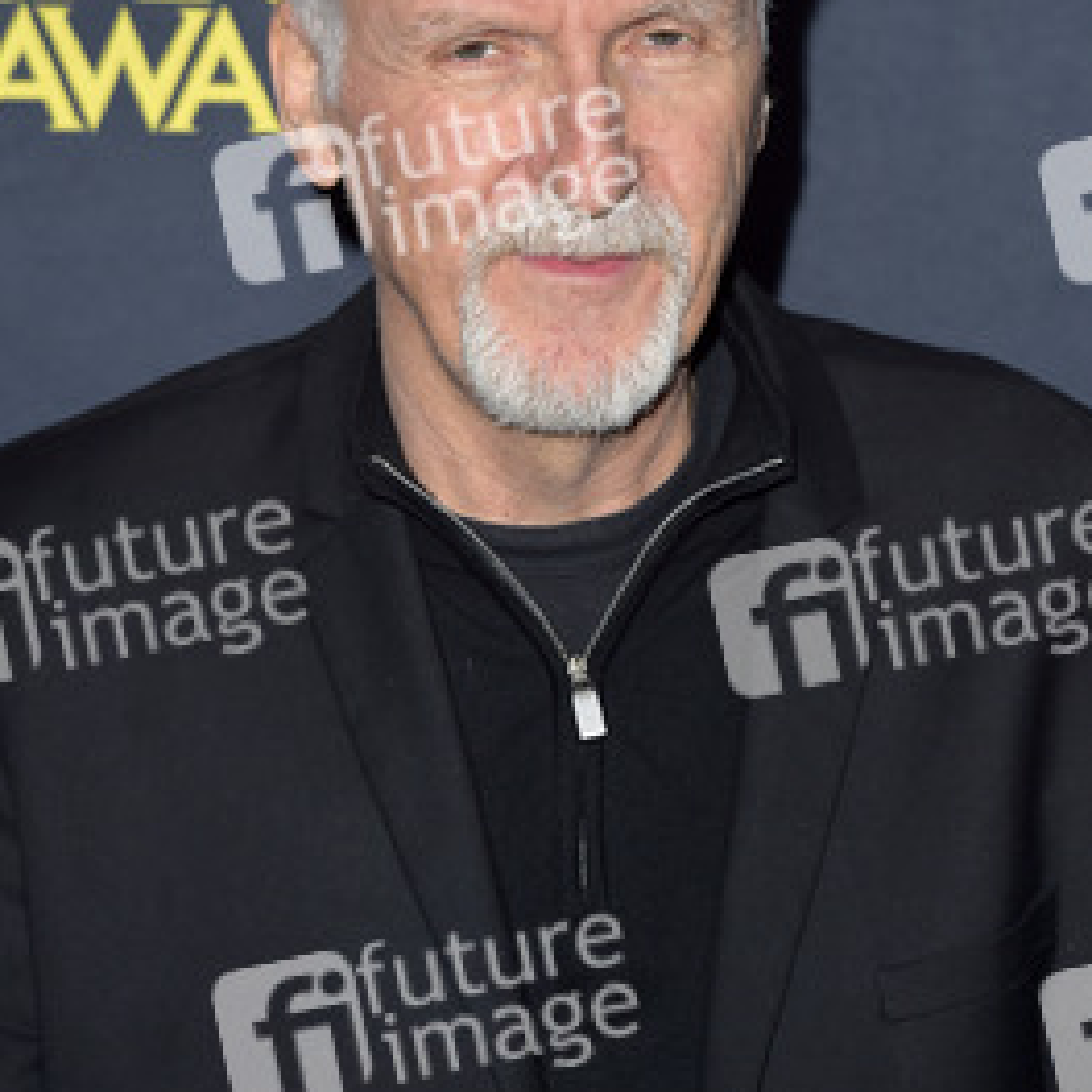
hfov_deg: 15.0
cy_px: 393
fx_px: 4140
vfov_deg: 15.0
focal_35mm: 116
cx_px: 548
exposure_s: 1/250
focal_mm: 90
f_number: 6.3
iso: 250
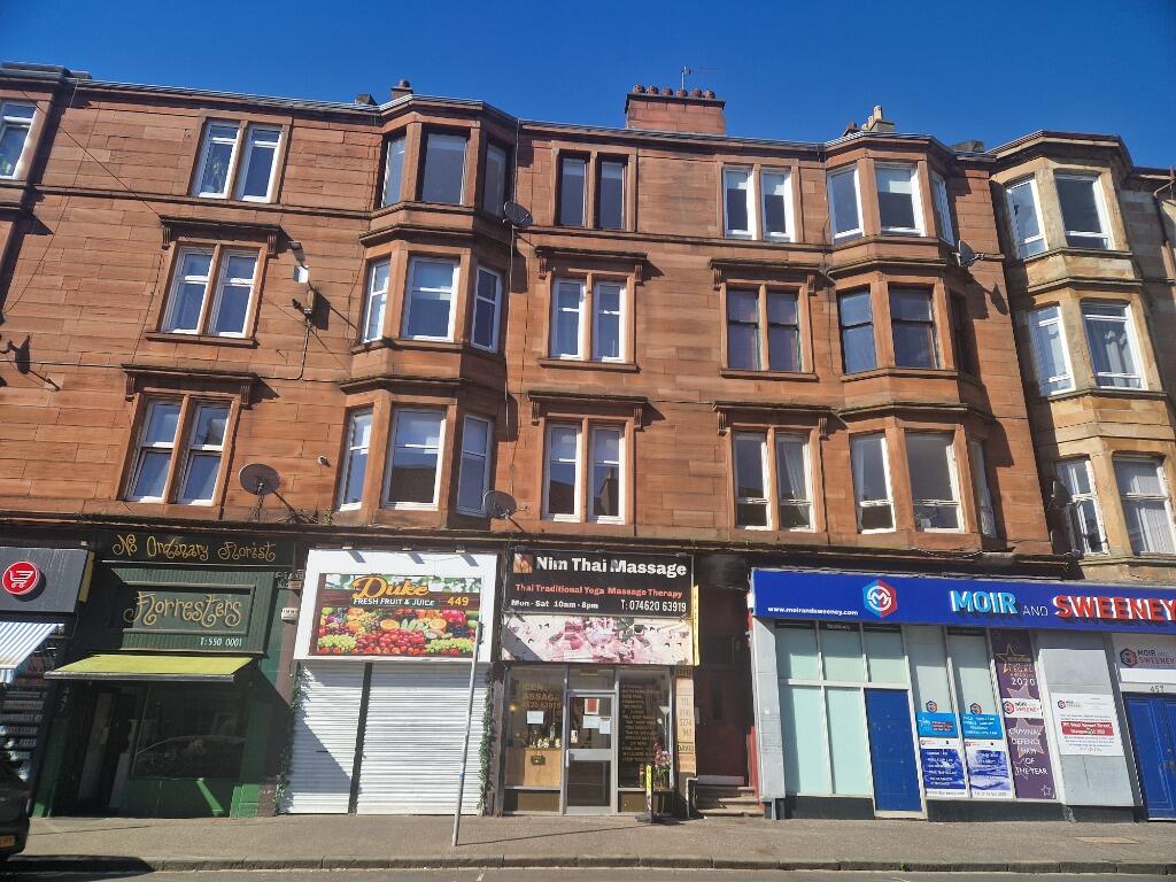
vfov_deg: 58.9
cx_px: 588
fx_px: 781
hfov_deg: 73.9
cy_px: 441
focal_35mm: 23
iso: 50
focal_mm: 5.4
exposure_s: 1/1124
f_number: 1.8
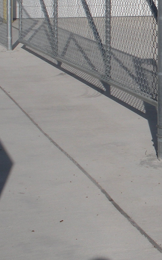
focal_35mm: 113
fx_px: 798
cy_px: 18
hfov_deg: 11.0
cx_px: 263
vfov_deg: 18.1
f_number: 5.6
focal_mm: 6.3
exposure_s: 1/694
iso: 64
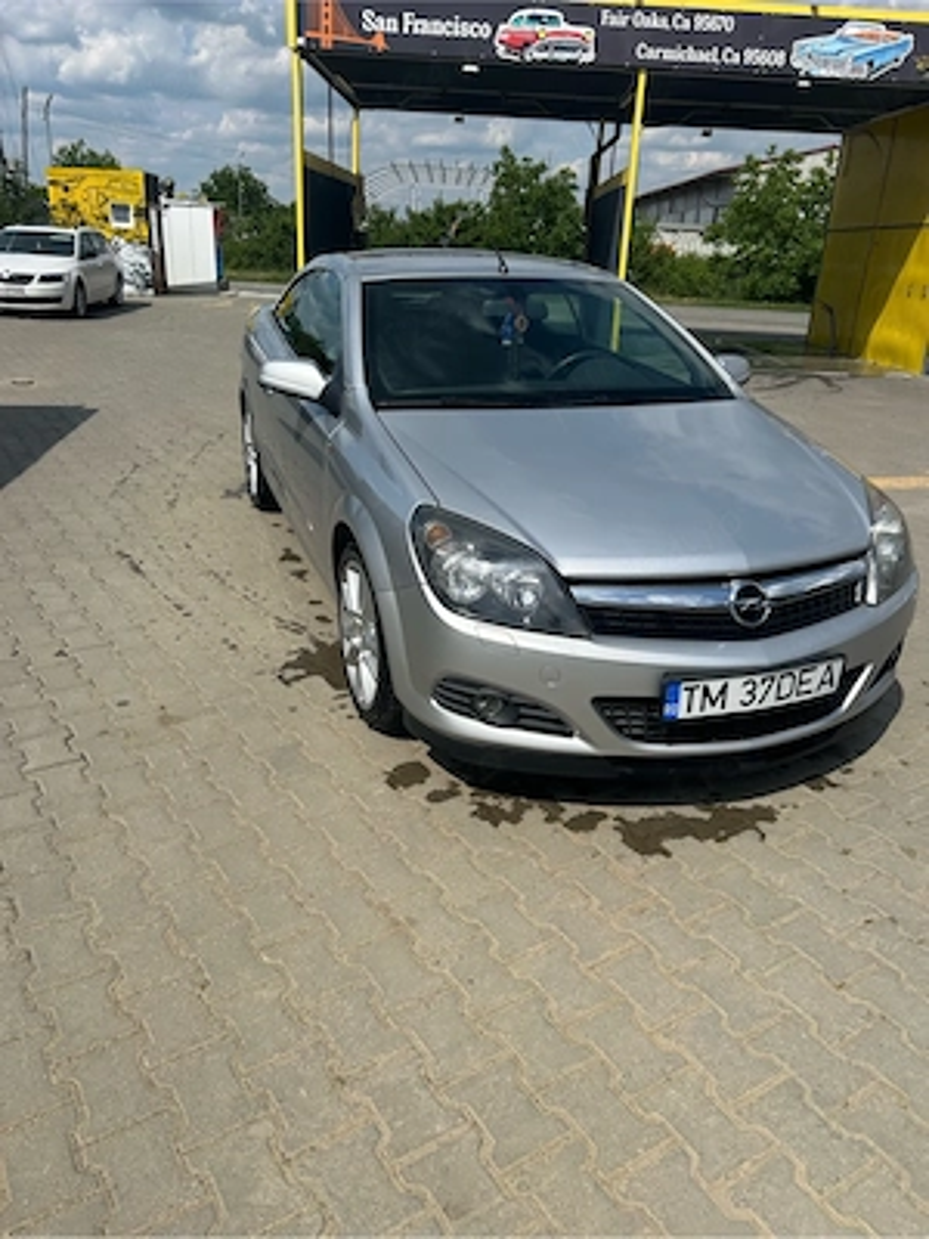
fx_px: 930
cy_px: 620
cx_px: 464
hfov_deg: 53.1
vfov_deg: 67.3
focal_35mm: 26
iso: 50
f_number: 1.5
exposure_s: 1/6579
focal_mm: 5.7
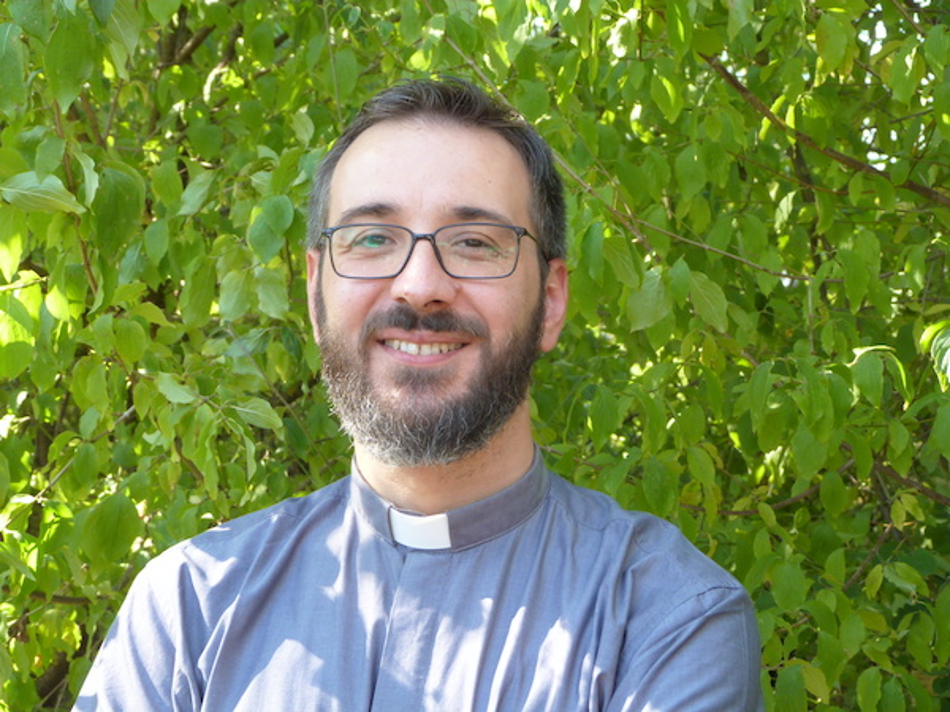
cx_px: 475
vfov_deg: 18.4
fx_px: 2196
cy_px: 356
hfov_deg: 24.4
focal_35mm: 80
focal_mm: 14.5
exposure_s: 1/60
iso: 125
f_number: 3.4
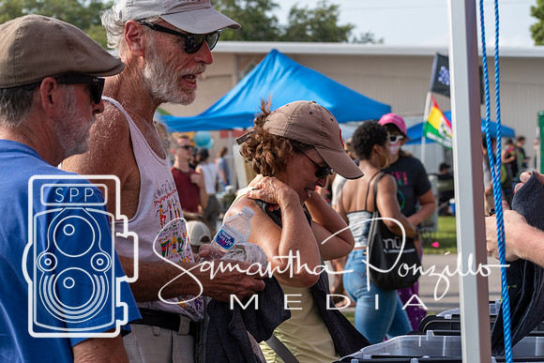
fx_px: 1587
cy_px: 182
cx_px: 272
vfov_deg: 13.0
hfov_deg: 19.5
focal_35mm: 105
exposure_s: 1/640
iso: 200
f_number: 6.3
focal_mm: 70
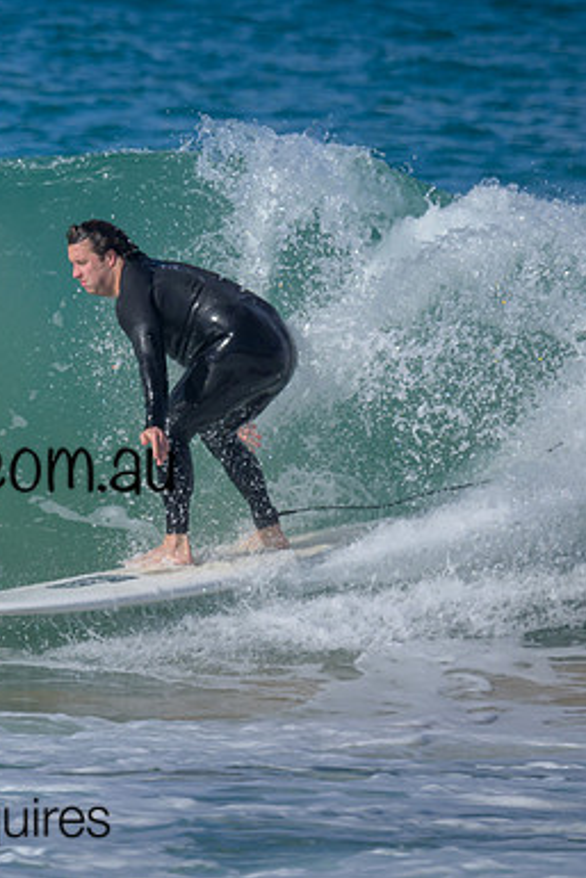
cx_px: 25
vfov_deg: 1.2
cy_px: 365
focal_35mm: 1656
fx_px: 40395
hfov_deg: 0.8
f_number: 6.3
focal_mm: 800
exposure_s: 1/2000
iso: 280
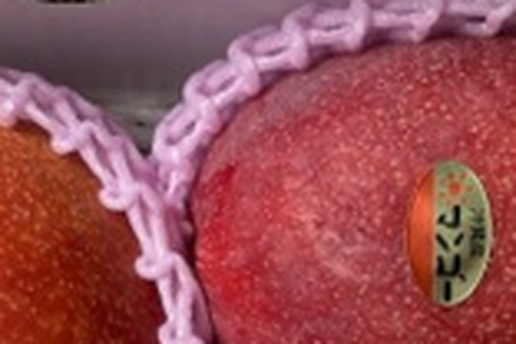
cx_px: 278
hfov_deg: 24.5
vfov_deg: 15.5
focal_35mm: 83
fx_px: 1190
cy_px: 470
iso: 32
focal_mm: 4.2
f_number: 1.6
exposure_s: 1/359
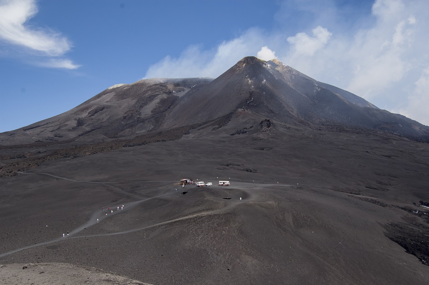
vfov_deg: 36.8
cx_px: 214
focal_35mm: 36
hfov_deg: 53.2
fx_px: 428
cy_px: 142
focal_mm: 24
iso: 400
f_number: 9.5
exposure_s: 1/125
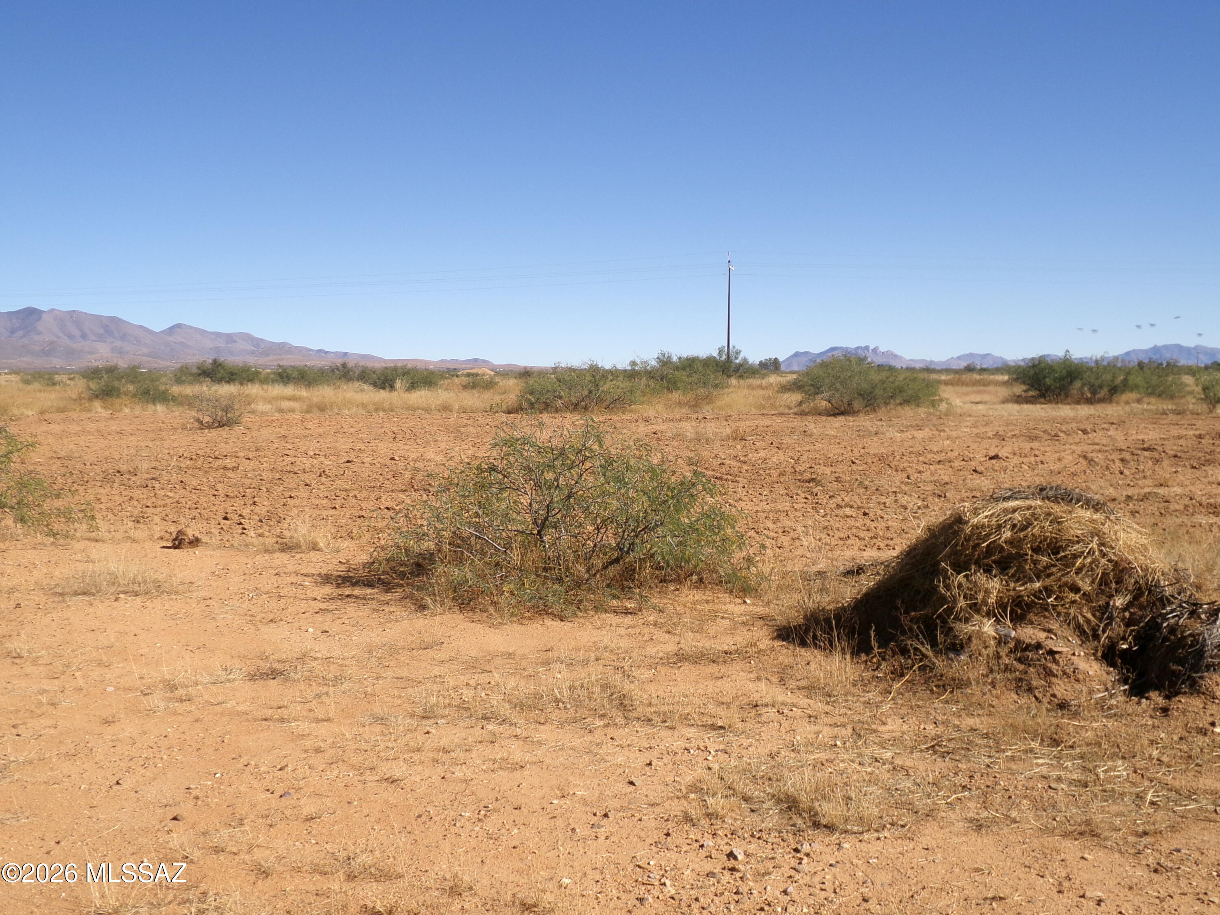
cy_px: 458
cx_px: 610
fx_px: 1304
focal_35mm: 37
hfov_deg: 50.1
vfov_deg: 38.7
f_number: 11.85
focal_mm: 6.6
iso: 100
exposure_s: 1/90
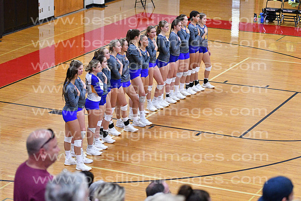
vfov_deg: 11.4
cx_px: 150
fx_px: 1004
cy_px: 100
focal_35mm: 120
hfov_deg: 17.1
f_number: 3.2
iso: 8000
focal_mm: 80
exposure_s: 1/1000
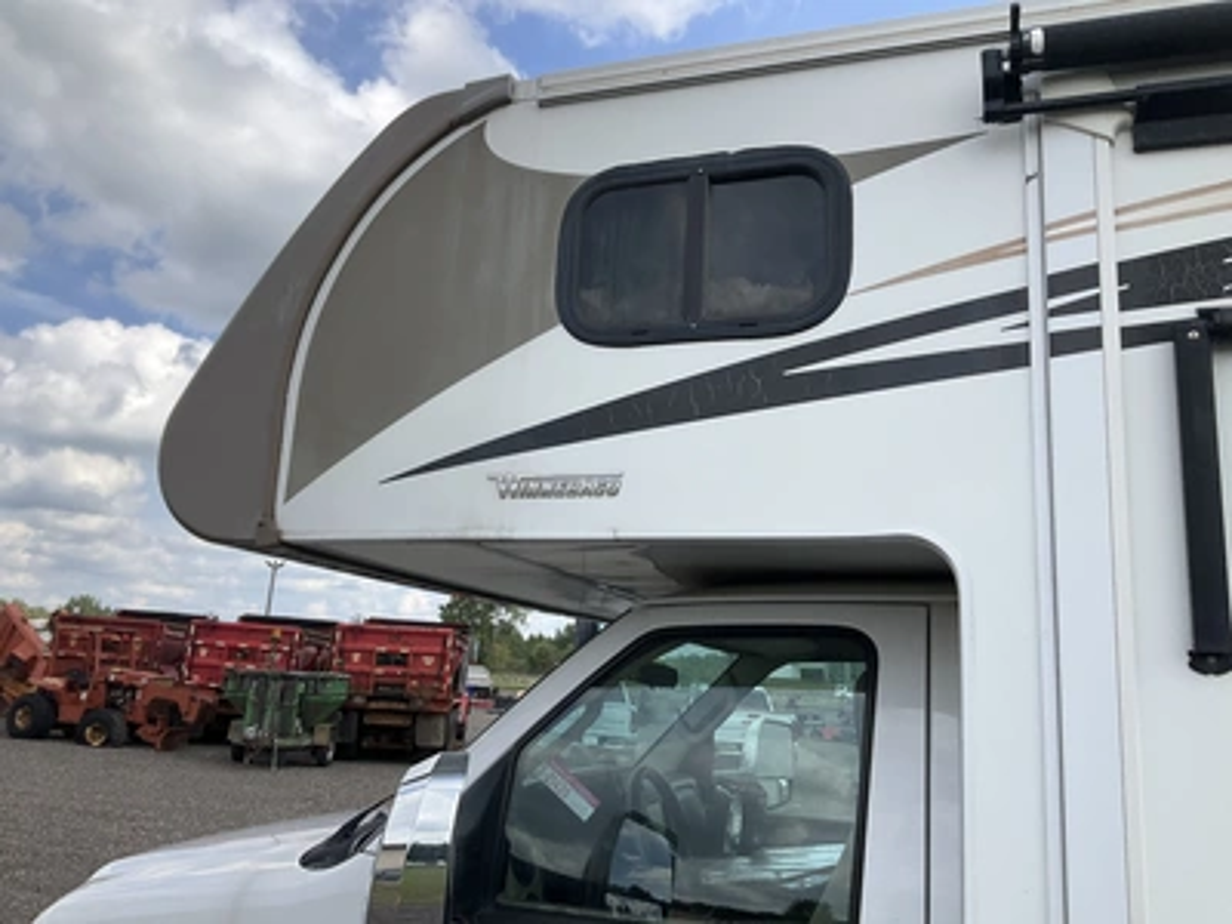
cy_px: 462
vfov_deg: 48.2
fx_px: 1032
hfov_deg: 61.7
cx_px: 616
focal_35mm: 29
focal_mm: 3
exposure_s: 1/1311
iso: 25
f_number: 1.8
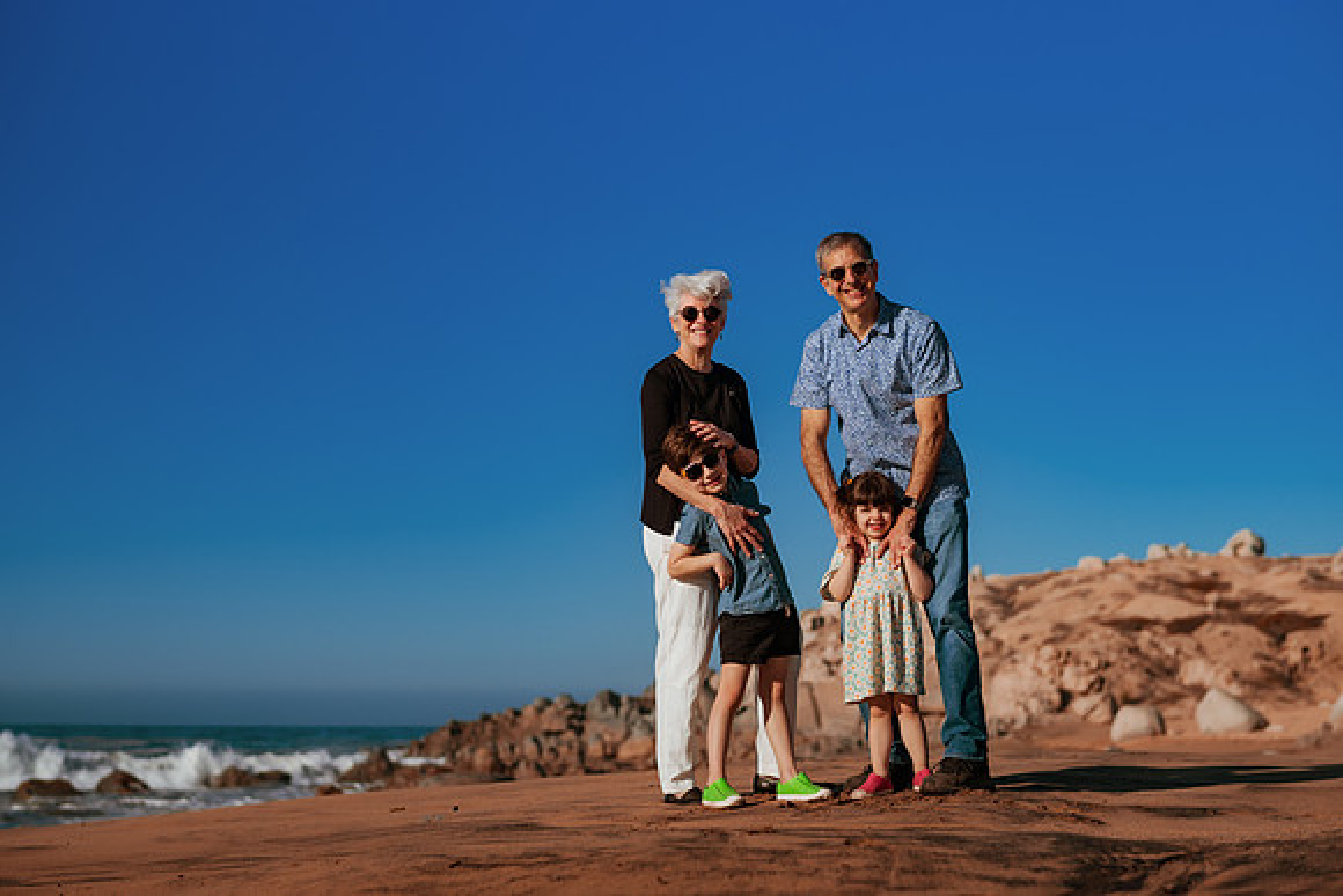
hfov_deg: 34.5
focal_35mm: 58
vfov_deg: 23.4
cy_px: 448
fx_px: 2164
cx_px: 672
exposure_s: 1/8000
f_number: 3.2
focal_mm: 58
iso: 50
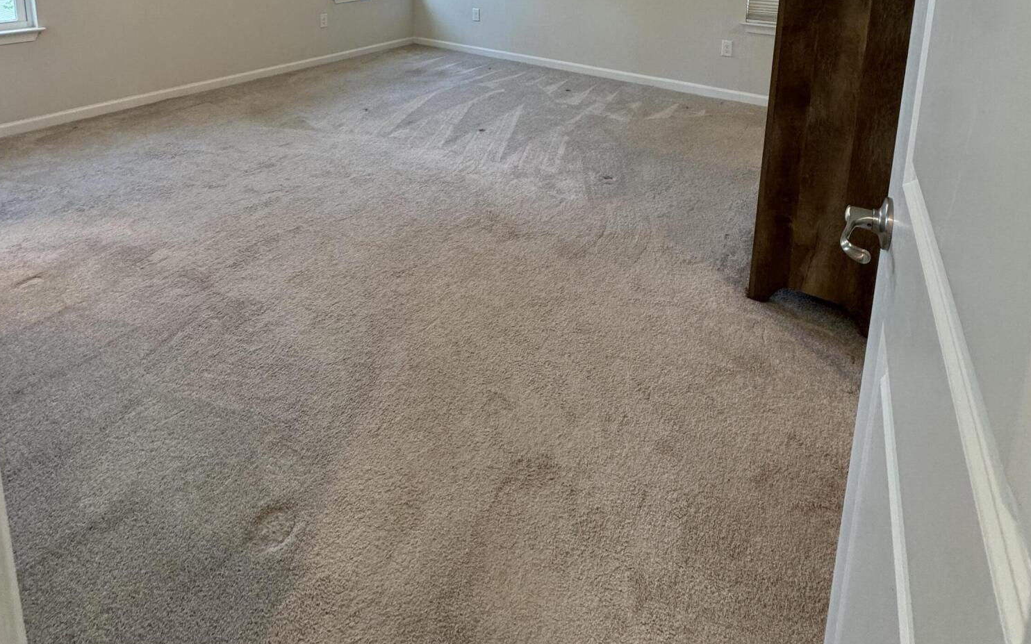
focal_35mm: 20
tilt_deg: -8.8
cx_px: 515
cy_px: 20
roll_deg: -0.9
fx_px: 562
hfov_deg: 85.1
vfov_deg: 50.0
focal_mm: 2.22
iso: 200
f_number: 2.2
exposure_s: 1/120
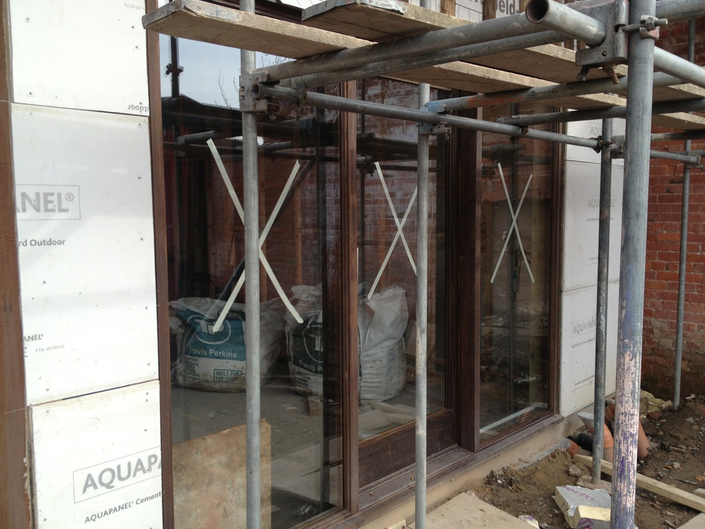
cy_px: 264
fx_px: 713
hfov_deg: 52.6
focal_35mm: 35
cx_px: 352
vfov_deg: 40.7
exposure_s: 1/200
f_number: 2.4
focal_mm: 4.28
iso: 50
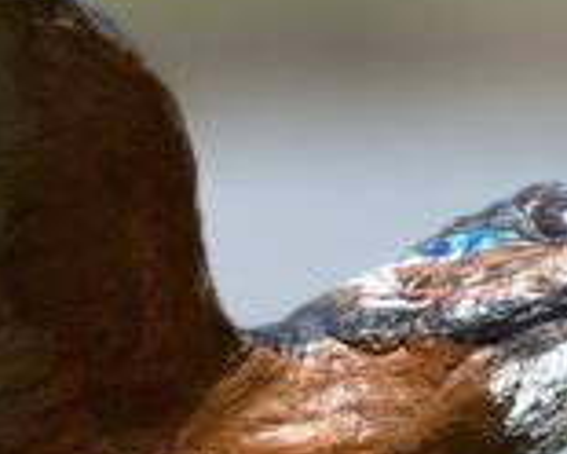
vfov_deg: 3.1
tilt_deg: +0.0
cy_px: 150
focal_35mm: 495
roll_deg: +2.3
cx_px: 219
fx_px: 8307
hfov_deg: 3.9
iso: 32
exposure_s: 1/481
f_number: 2.8
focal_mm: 9
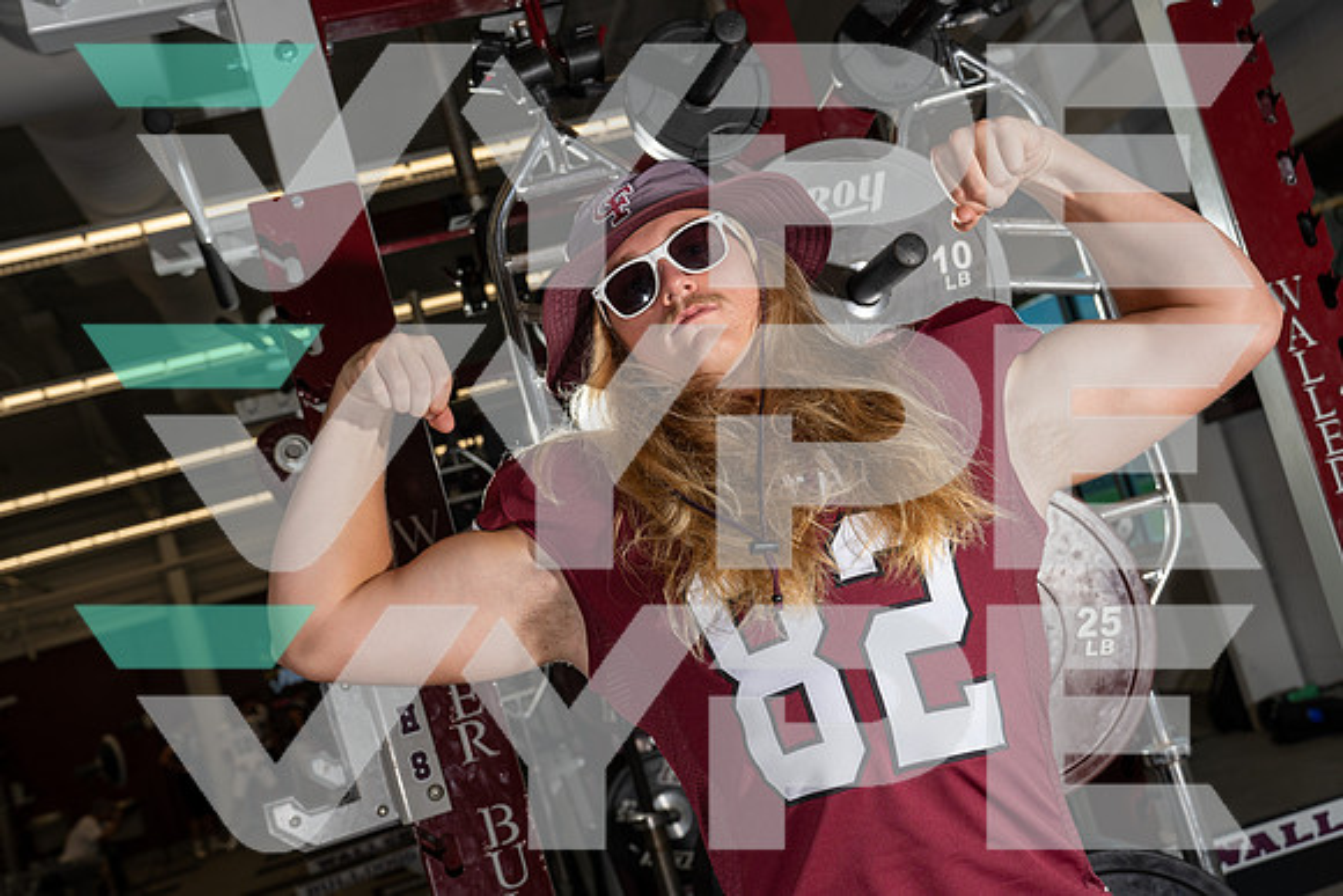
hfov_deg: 49.5
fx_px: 1455
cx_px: 672
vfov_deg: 34.2
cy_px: 448
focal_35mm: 39
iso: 200
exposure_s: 1/250
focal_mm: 39
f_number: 5.6
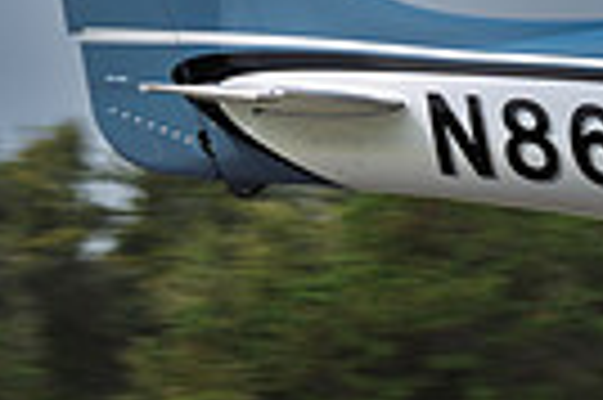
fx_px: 7846
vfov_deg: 2.9
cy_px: -321
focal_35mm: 469
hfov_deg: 4.4
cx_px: 1139
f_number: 8
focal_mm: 66
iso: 100
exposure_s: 1/320
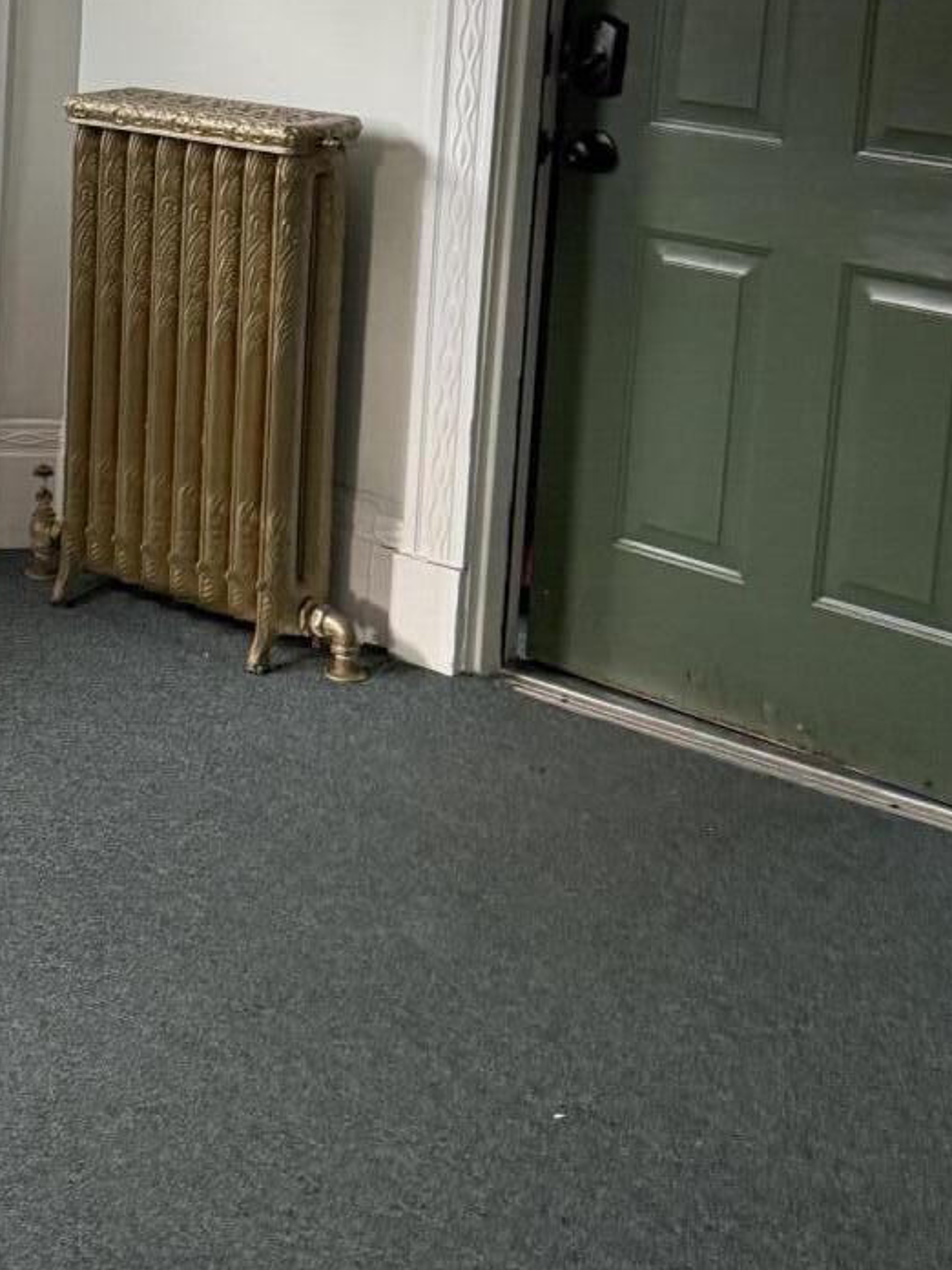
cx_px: -228
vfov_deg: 27.4
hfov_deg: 19.9
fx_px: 2530
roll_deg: -1.5
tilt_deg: -8.4
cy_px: 181
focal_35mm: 69
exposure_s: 1/120
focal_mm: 6.76
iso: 320
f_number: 1.78
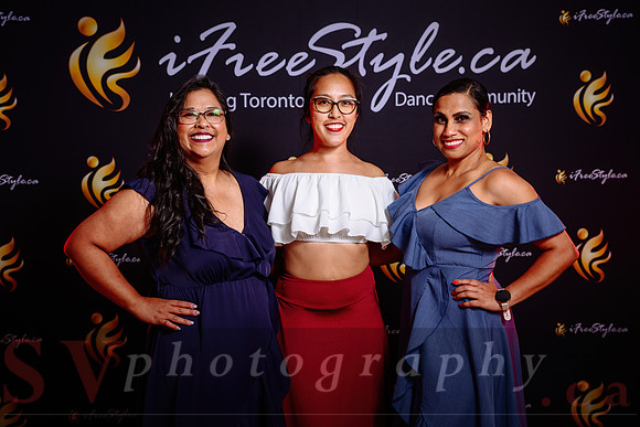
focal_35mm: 46
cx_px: 300
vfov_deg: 29.4
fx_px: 814
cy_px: 212
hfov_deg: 42.9
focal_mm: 43
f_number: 3.5
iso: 100
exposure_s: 1/160
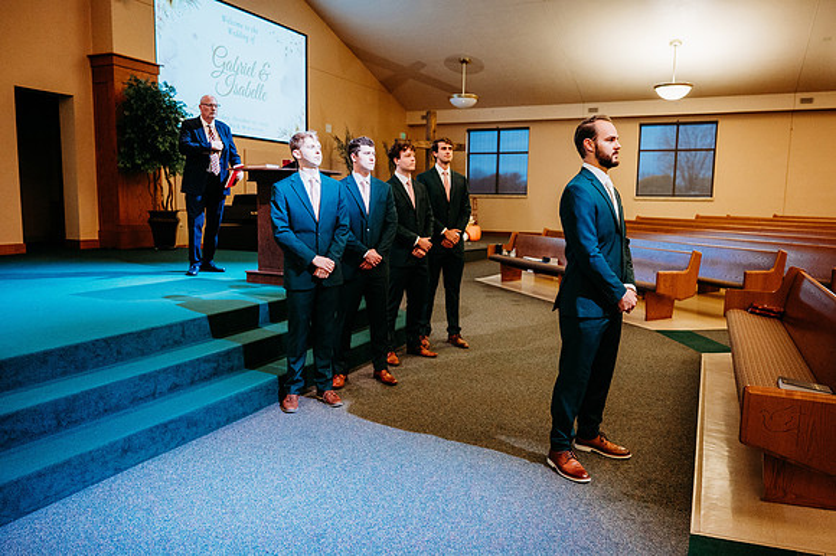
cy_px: 278
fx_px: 638
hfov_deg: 66.4
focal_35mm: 28
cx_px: 418
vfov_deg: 47.1
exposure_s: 1/250
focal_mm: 27.5
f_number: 3.2
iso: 2000
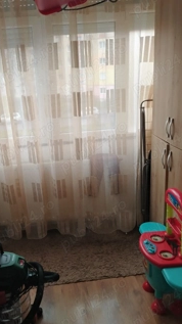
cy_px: 164
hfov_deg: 35.2
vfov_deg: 59.5
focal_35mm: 33
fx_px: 283
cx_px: 57
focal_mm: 5.25
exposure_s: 1/100
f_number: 1.75
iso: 356
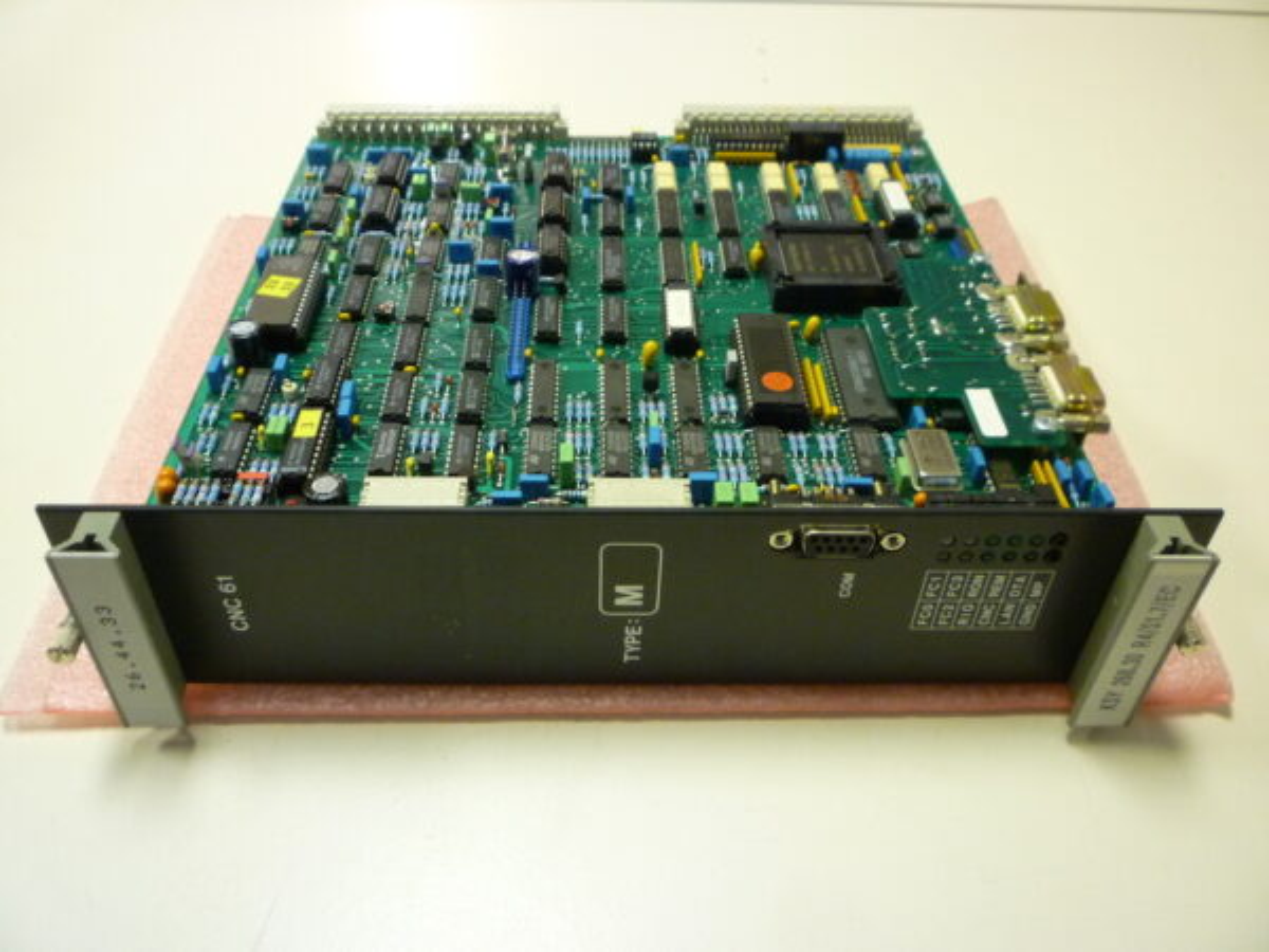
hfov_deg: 61.7
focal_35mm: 29
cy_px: 476
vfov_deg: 48.2
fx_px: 1063
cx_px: 634
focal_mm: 5.2
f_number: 3.3
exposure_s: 1/15
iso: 400
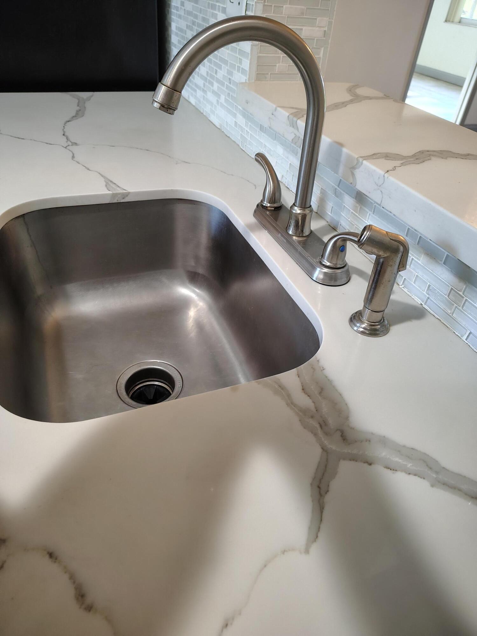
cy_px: 318
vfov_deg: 71.6
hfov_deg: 56.8
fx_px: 441
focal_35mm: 24
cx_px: 238
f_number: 1.8
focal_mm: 5.56
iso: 888
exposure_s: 1/120
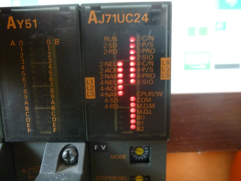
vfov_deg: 54.9
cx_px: 120
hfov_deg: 69.4
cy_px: 90
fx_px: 174
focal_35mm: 25
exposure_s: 1/8
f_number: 3.1
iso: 400
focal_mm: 4.5
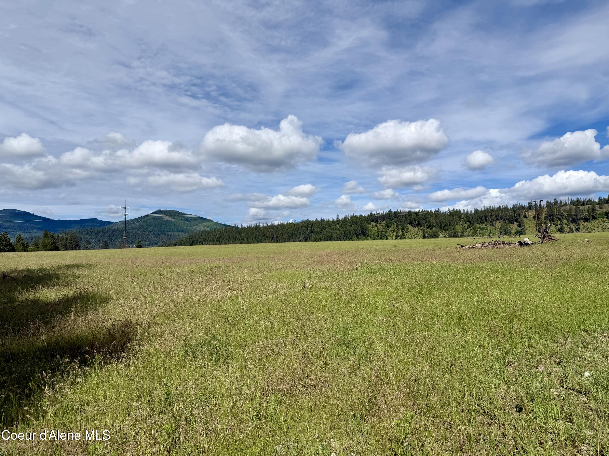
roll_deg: +2.1
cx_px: 304
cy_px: 228
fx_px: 422
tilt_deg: +3.0
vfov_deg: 56.8
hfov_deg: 71.6
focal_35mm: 24
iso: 80
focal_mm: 6.76
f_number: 1.78
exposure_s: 1/9091
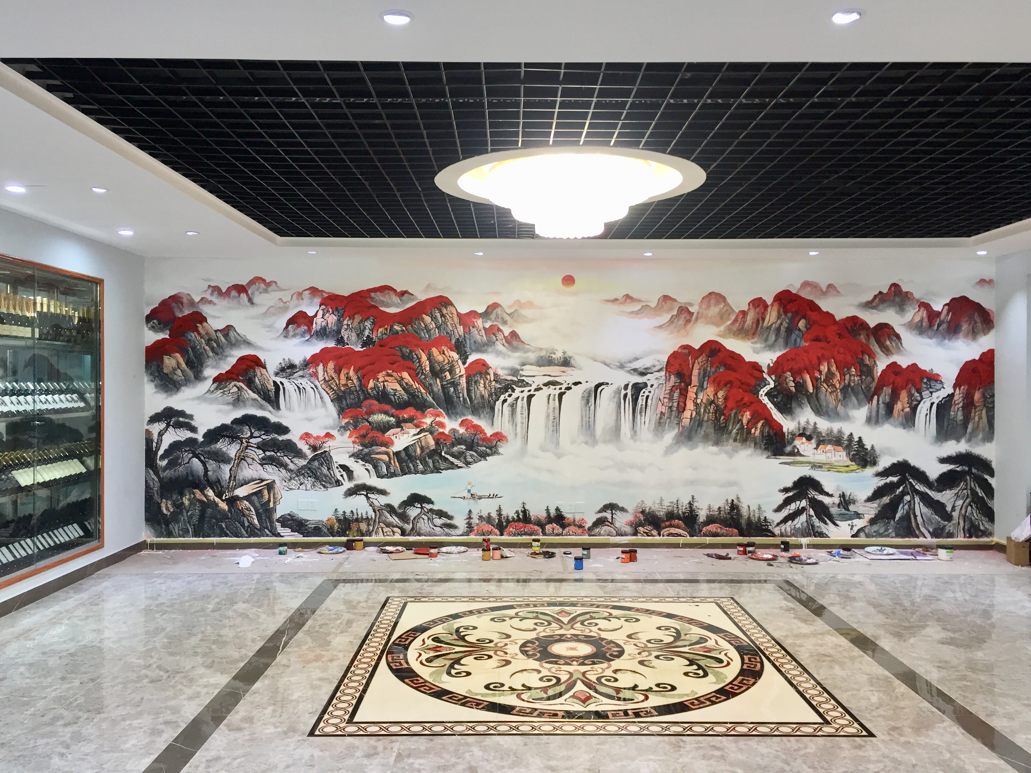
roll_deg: -0.9
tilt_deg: -0.4
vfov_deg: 48.2
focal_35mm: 29
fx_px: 864
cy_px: 386
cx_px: 516
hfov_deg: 61.7
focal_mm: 4.15
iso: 40
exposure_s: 1/33
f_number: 2.2
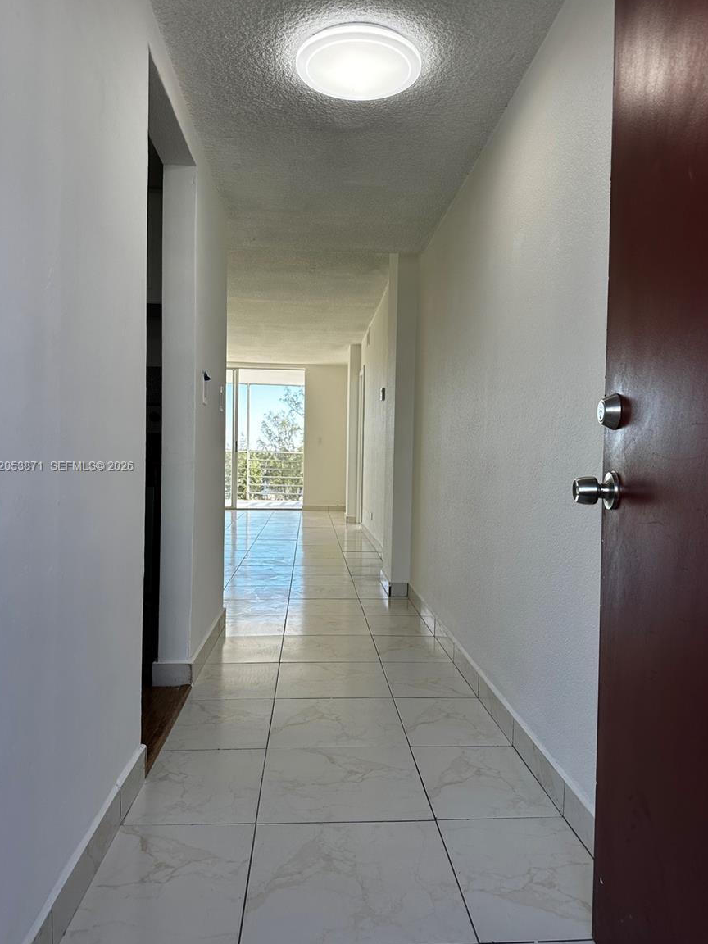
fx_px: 682
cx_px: 351
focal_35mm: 25
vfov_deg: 69.4
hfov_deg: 54.9
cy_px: 467
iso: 80
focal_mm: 6.86
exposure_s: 1/417
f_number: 1.78
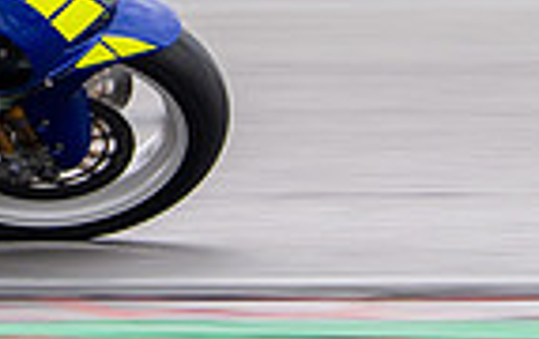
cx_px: -359
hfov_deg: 0.9
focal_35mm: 2260
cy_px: -20
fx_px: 33264
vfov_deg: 0.6
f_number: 6.3
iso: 320
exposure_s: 1/320
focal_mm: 400
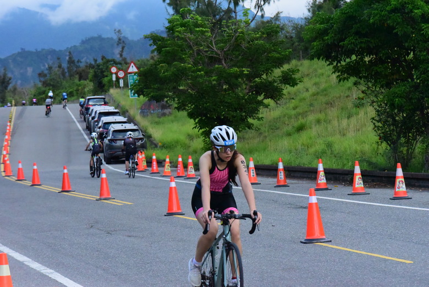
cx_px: 214
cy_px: 144
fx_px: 1848
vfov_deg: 8.9
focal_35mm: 155
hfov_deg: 13.2
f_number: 13
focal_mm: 155
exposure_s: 1/4000
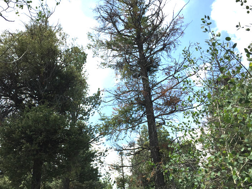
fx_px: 269
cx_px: 104
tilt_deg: +34.3
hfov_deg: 49.9
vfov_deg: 38.7
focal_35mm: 37
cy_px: 96
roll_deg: +0.4
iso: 32
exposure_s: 1/3049
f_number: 2.2
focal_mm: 4.15
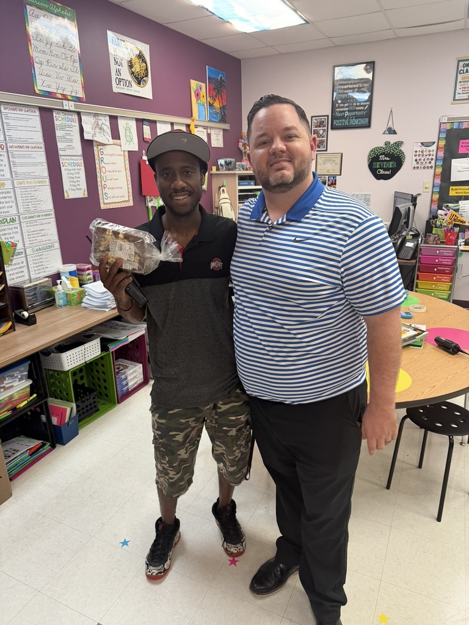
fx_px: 434
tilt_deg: -18.5
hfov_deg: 56.8
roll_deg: +1.5
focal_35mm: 24
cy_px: 312
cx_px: 234
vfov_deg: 71.6
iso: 200
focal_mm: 6.76
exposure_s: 1/60
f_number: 1.78
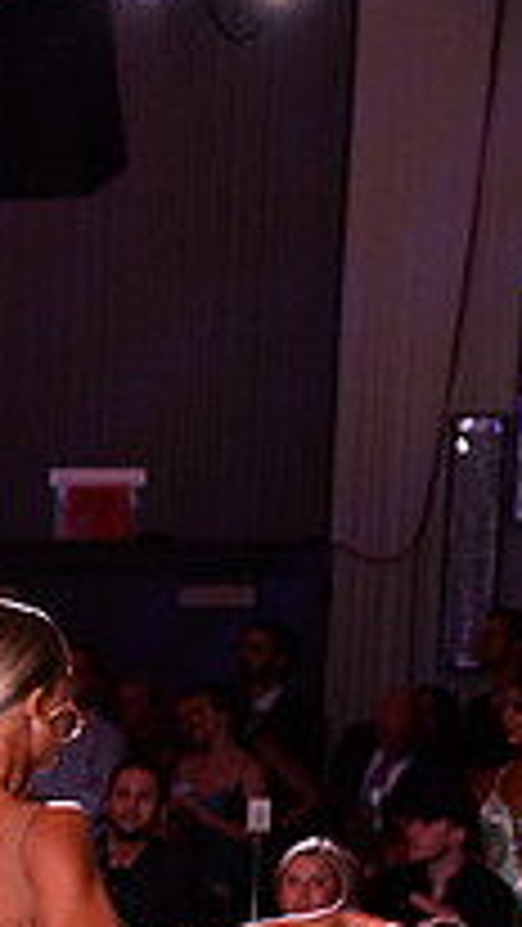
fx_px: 4499
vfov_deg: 11.5
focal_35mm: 183
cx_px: -281
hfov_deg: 6.5
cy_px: 1102
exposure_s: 1/250
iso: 2500
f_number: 5
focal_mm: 62
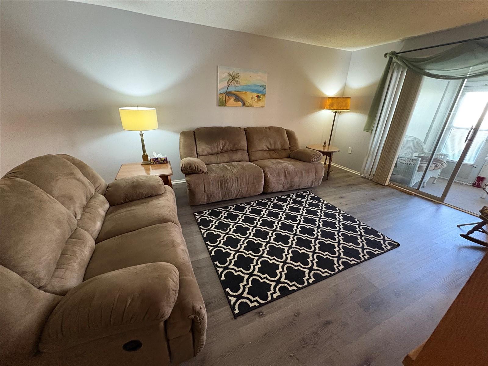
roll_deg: -1.4
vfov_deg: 85.7
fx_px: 197
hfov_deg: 102.1
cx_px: 244
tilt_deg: -23.1
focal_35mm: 14
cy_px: 183
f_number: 2.2
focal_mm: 2.22
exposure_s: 1/60
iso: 1000
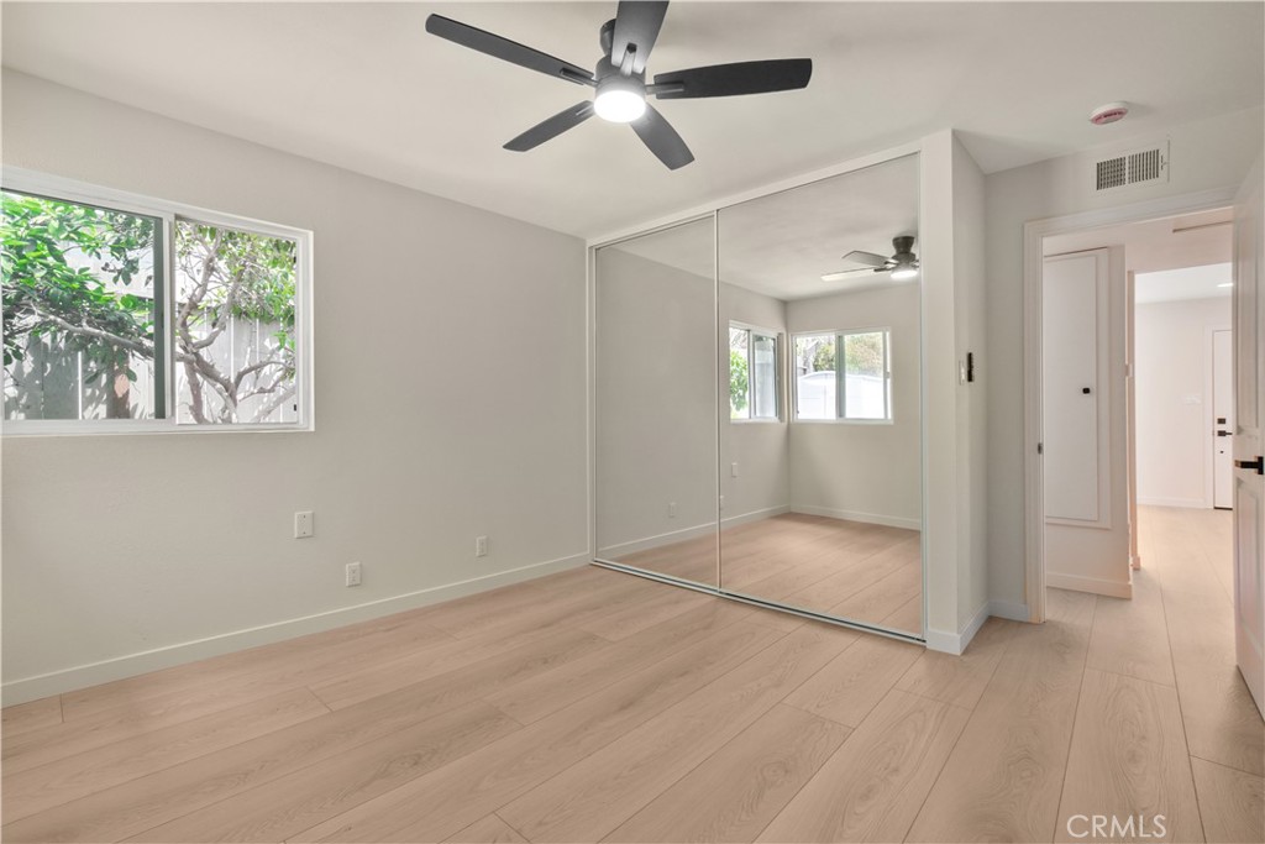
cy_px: 422
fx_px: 527
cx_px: 632
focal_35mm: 15
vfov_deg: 77.3
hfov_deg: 100.4
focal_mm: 10
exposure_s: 1/13
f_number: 8
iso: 100
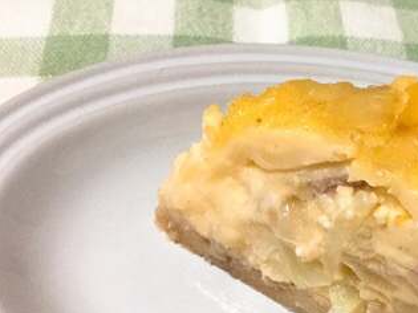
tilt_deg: -51.9
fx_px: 760
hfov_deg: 30.0
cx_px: 338
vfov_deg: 23.1
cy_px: 232
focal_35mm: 63
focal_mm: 3.3
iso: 80
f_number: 2.4
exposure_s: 1/30
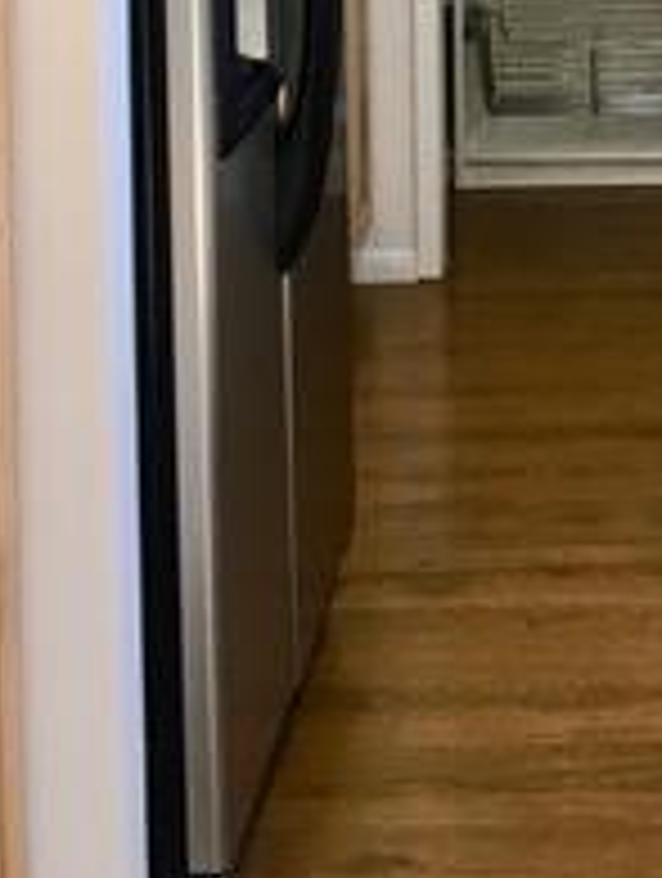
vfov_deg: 19.0
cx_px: 707
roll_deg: +0.2
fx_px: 2414
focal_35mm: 95
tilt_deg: -4.3
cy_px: -293
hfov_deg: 15.3
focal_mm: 4.15
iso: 32
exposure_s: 1/30
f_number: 2.2
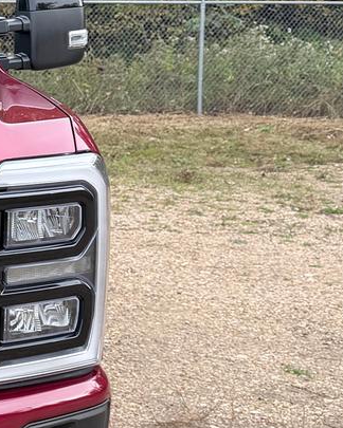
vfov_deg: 25.7
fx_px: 939
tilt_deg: -6.9
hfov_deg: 16.4
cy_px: 252
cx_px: -319
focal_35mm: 74
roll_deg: +0.2
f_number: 1.78
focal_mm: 6.76
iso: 100
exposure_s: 1/355
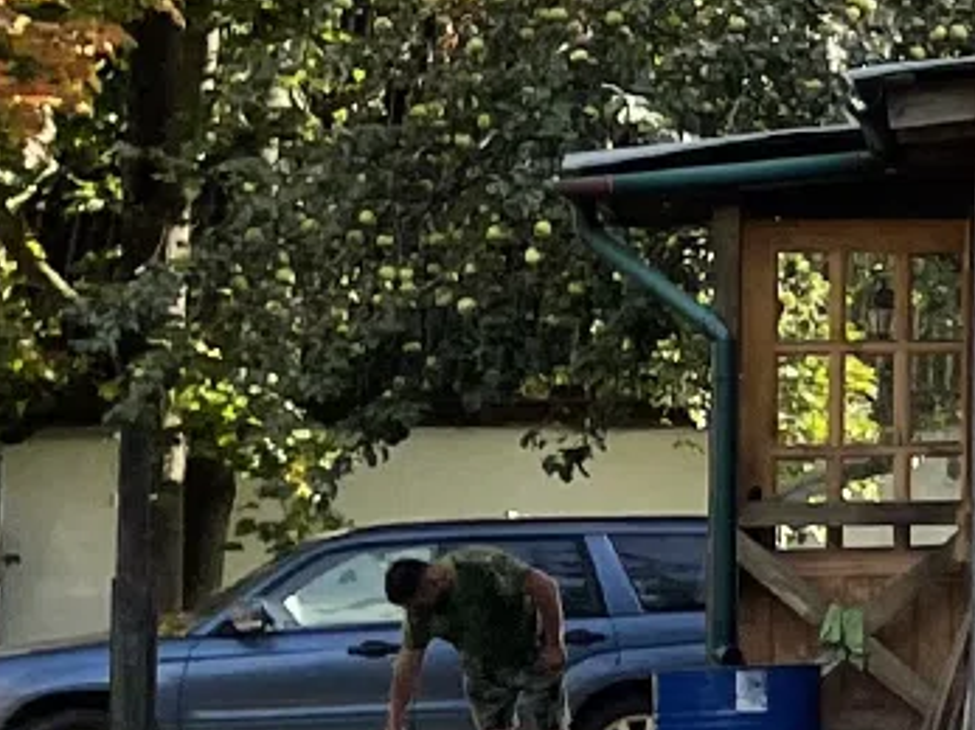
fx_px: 5068
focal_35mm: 180
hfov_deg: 9.2
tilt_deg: +5.3
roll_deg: +0.7
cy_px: 306
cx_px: 2728
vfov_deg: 8.2
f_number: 1.6
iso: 32
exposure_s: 1/903
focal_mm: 4.2
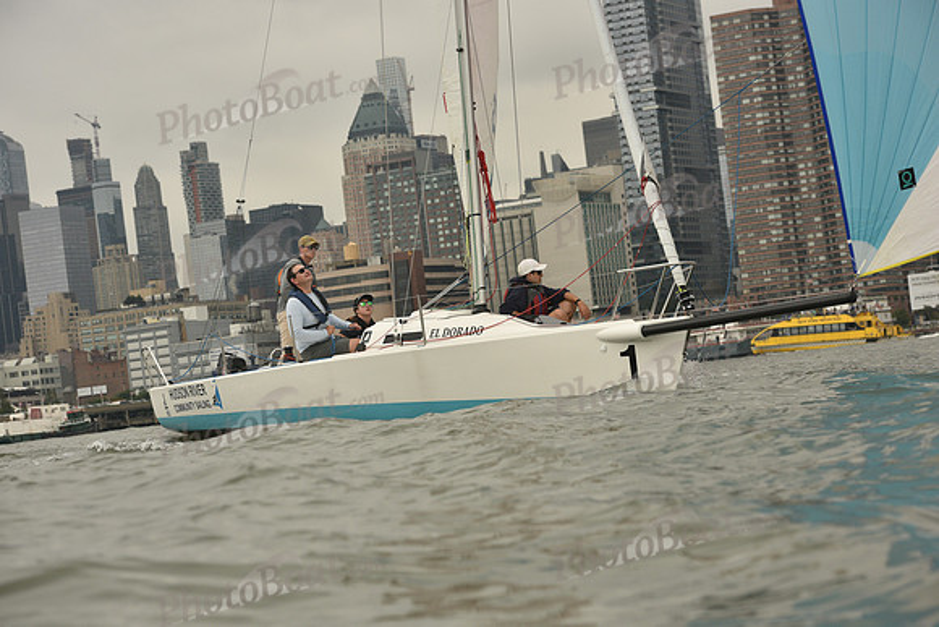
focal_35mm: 98
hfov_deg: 20.8
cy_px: 314
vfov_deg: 14.0
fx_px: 2557
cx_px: 470
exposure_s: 1/1250
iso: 320
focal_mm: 98
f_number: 5.6
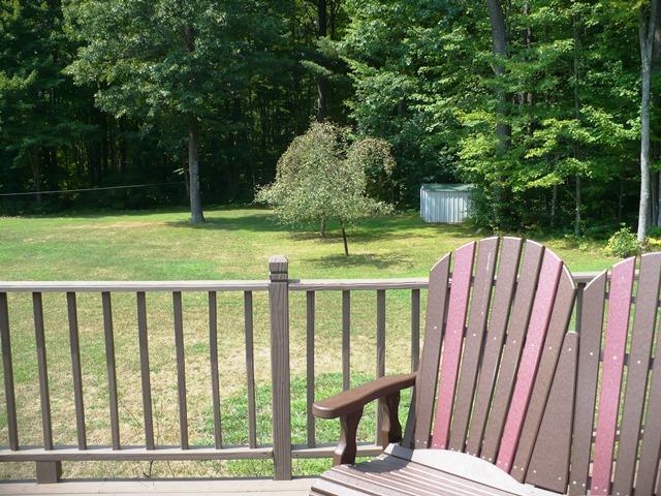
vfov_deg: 38.7
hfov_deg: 50.1
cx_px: 330
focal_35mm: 37
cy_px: 248
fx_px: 707
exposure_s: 1/500
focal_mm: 6.1
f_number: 2.8
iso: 100
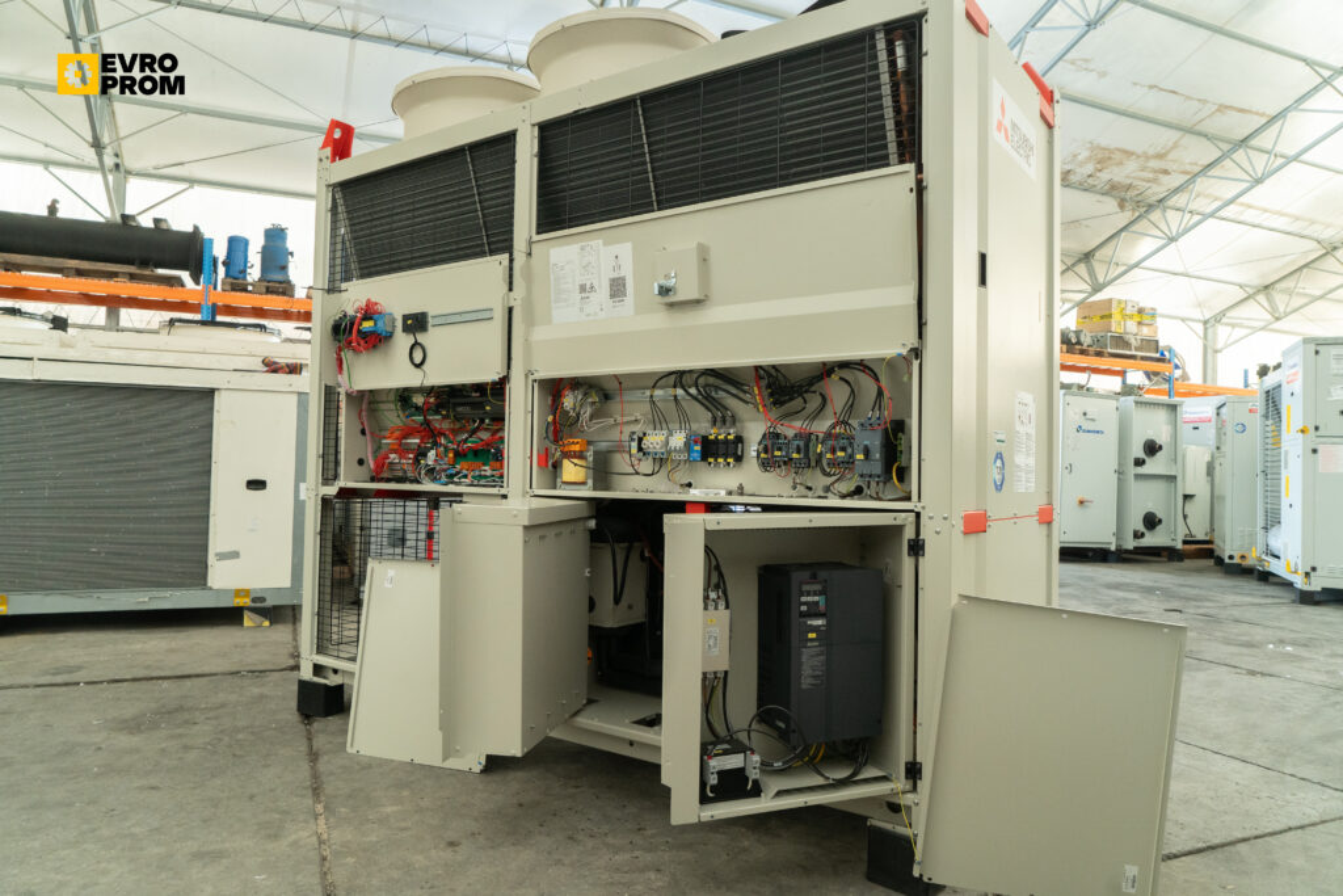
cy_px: 448
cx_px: 672
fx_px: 895
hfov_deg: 73.7
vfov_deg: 53.1
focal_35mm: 24
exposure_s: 1/50
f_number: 6.3
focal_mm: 24
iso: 1600
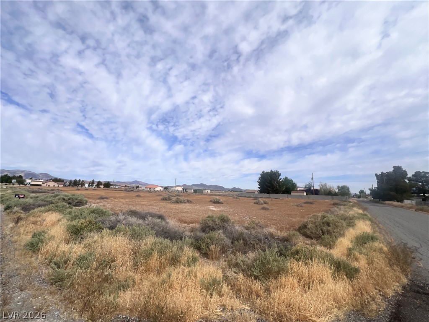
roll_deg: -3.4
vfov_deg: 89.9
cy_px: 161
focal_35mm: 13
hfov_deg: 106.2
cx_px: 214
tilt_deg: +8.9
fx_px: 161
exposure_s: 1/4065
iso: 32
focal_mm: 1.57
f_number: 1.8
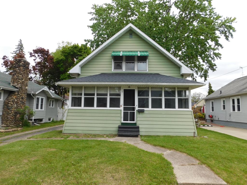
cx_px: 124
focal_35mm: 23
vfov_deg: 58.9
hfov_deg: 73.9
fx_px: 164
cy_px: 92
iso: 125
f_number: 3
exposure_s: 1/640
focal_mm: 4
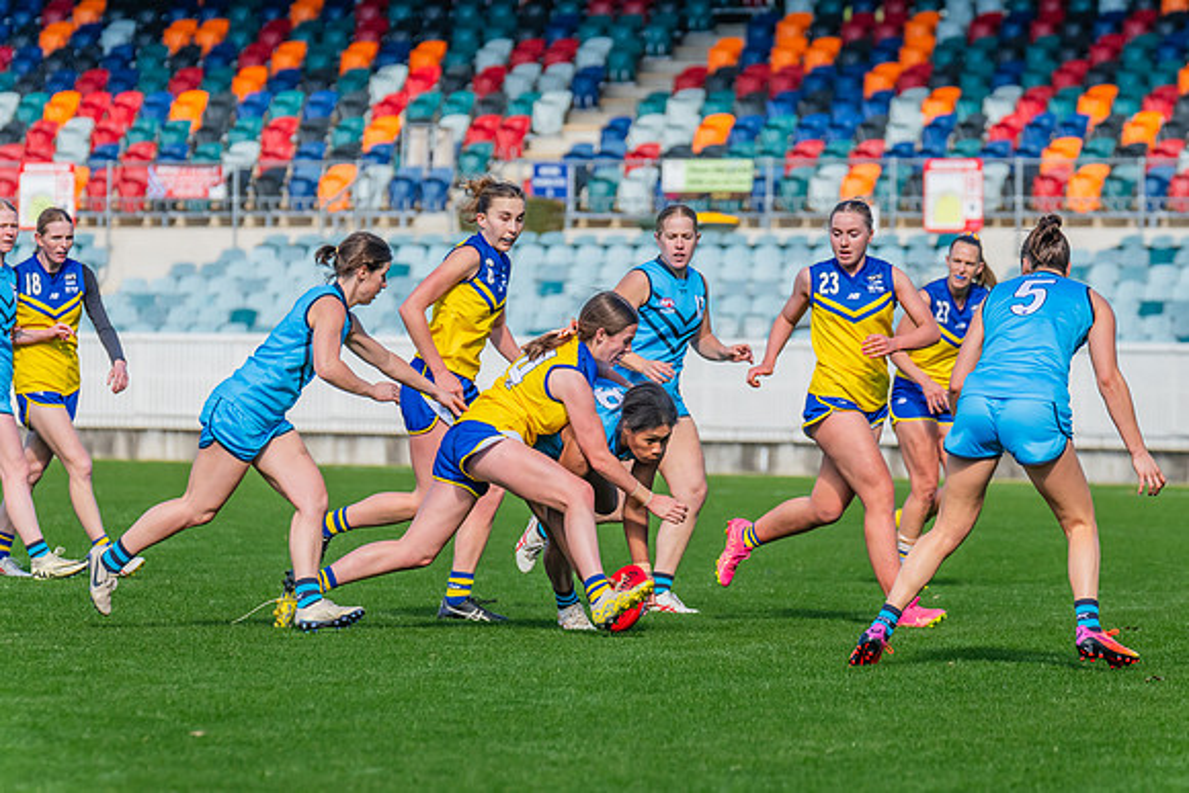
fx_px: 10045
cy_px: 403
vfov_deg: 4.5
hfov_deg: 6.8
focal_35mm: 304
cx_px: 615
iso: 800
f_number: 8
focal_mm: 290
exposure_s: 1/1250
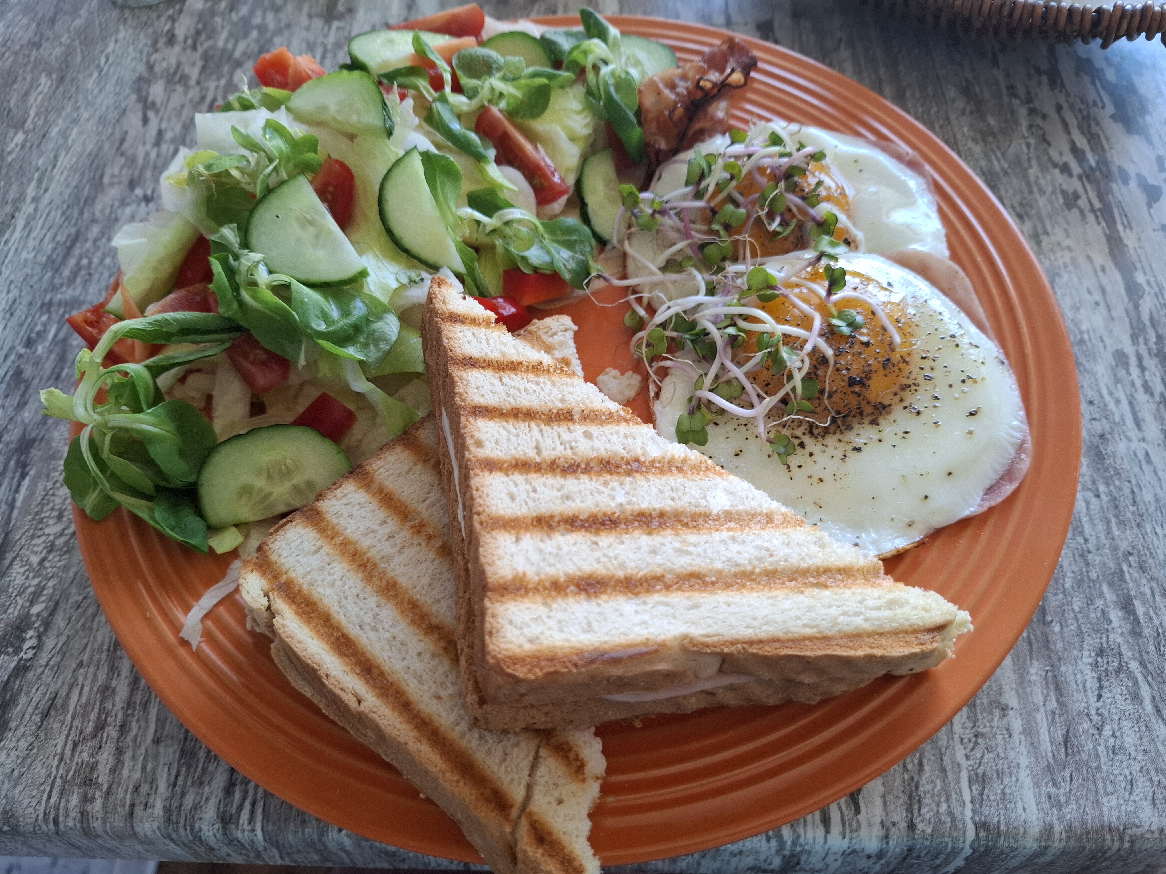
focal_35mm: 23
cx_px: 583
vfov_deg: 58.9
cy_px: 437
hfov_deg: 73.9
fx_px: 775
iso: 160
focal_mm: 5.54
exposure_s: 1/100
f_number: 1.8
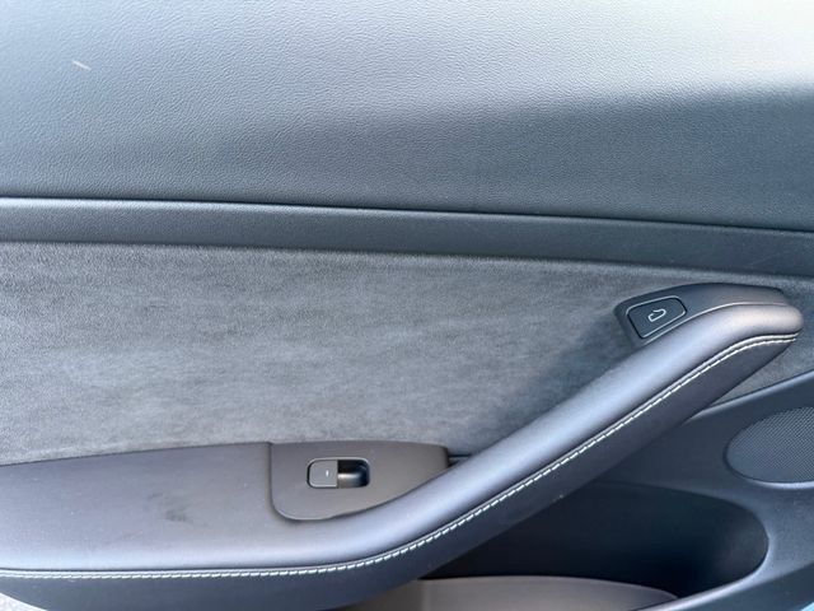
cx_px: 407
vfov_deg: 56.8
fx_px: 564
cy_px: 306
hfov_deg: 71.6
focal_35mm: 24
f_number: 1.78
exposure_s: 1/121
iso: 160
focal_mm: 6.76
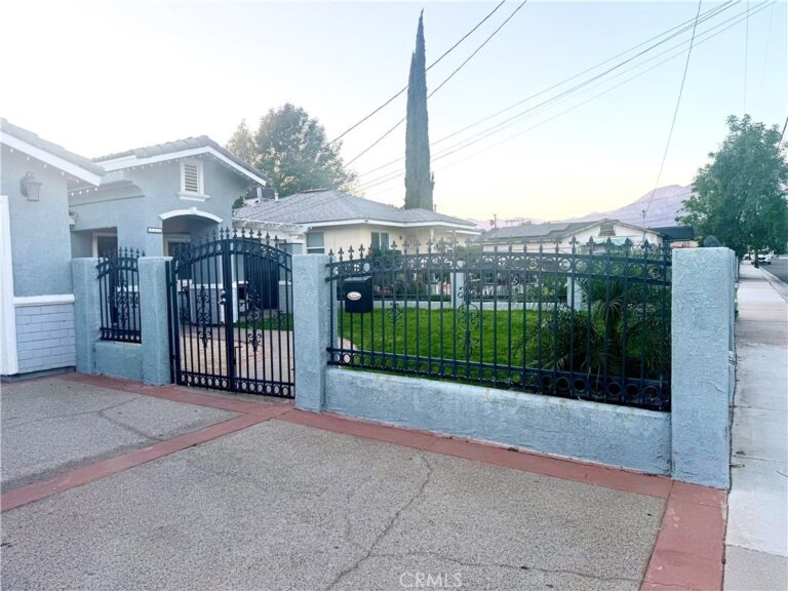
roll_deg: +1.4
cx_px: 394
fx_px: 546
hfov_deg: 71.6
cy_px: 296
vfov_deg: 56.8
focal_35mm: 24
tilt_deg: -3.1
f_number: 1.78
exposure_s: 1/255
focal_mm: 6.76
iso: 64
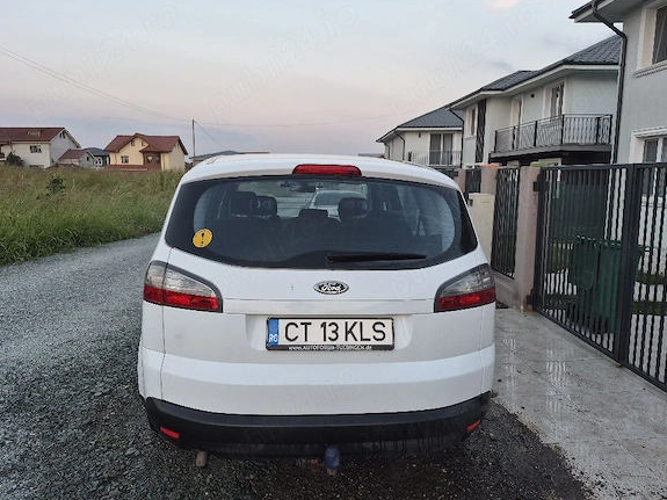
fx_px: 462
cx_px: 328
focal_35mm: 24
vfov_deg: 56.8
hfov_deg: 71.6
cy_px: 247
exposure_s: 1/182
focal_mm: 5.4
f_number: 1.8
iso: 100
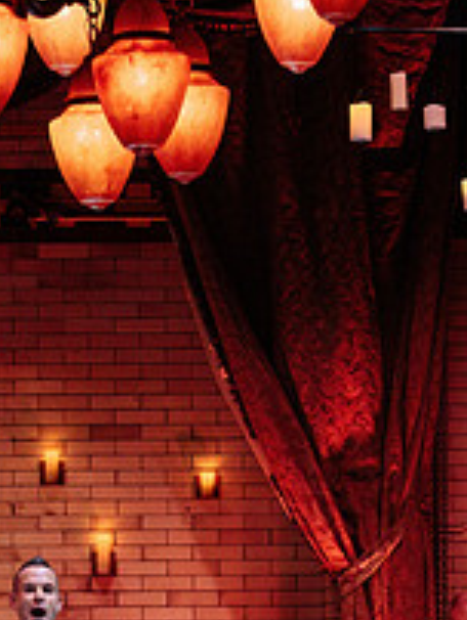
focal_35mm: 203
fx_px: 3644
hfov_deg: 7.3
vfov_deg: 9.7
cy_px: 483
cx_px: 37
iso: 2000
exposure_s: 1/80
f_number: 3.5
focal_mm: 70
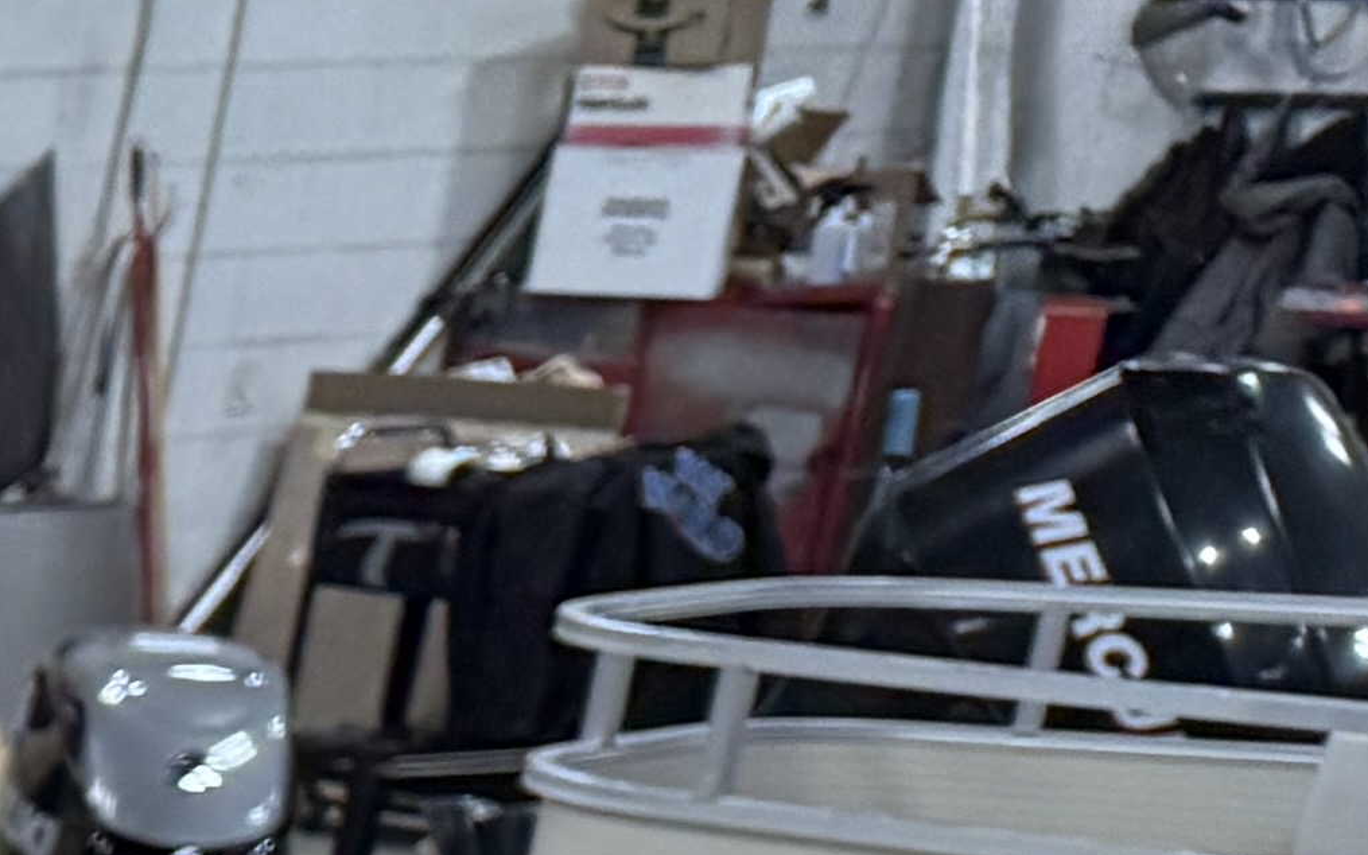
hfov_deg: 10.9
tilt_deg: -23.5
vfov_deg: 8.1
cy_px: 2355
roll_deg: +0.7
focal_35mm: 143
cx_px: -2468
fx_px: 5331
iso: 200
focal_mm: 6.76
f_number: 1.78
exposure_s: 1/120
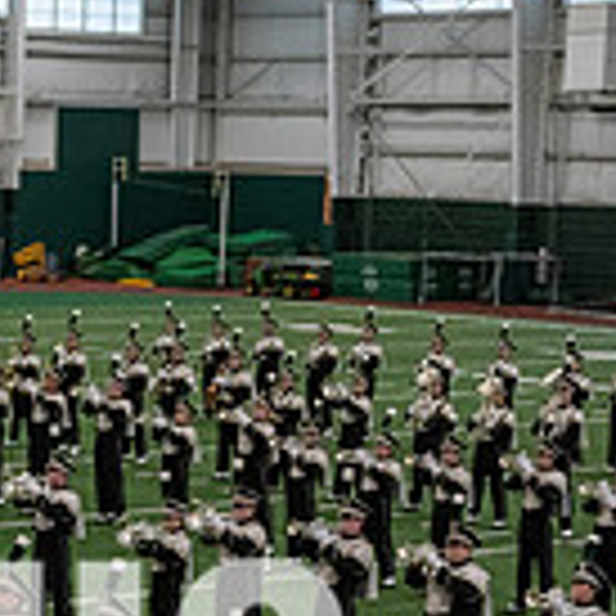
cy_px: 771
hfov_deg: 13.9
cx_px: 4
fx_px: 2496
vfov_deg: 13.6
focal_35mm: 124
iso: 3200
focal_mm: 34.5
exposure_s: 1/500
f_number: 2.8
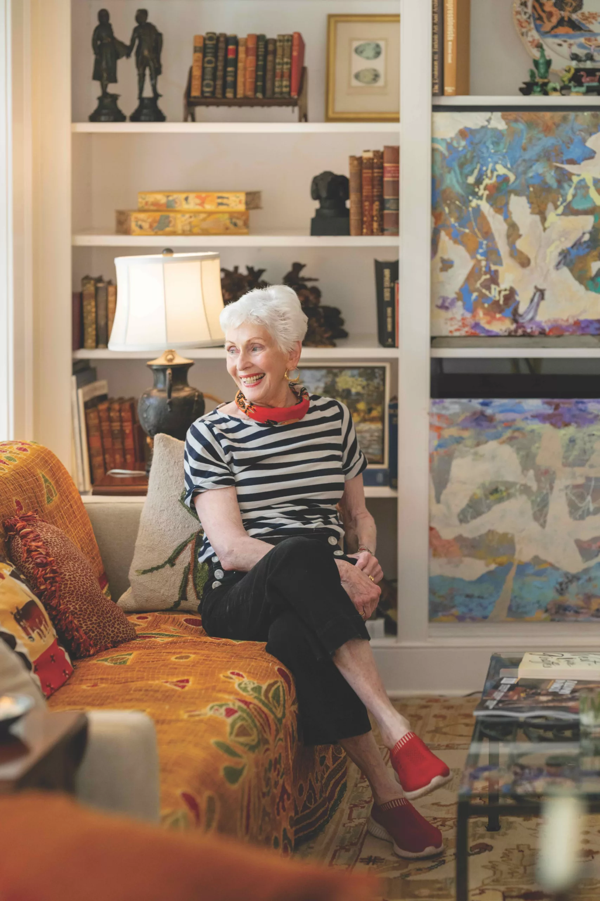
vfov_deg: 23.9
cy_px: 450
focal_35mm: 85
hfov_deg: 16.1
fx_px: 2125
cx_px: 300
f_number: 2
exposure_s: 1/640
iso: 800
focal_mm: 85
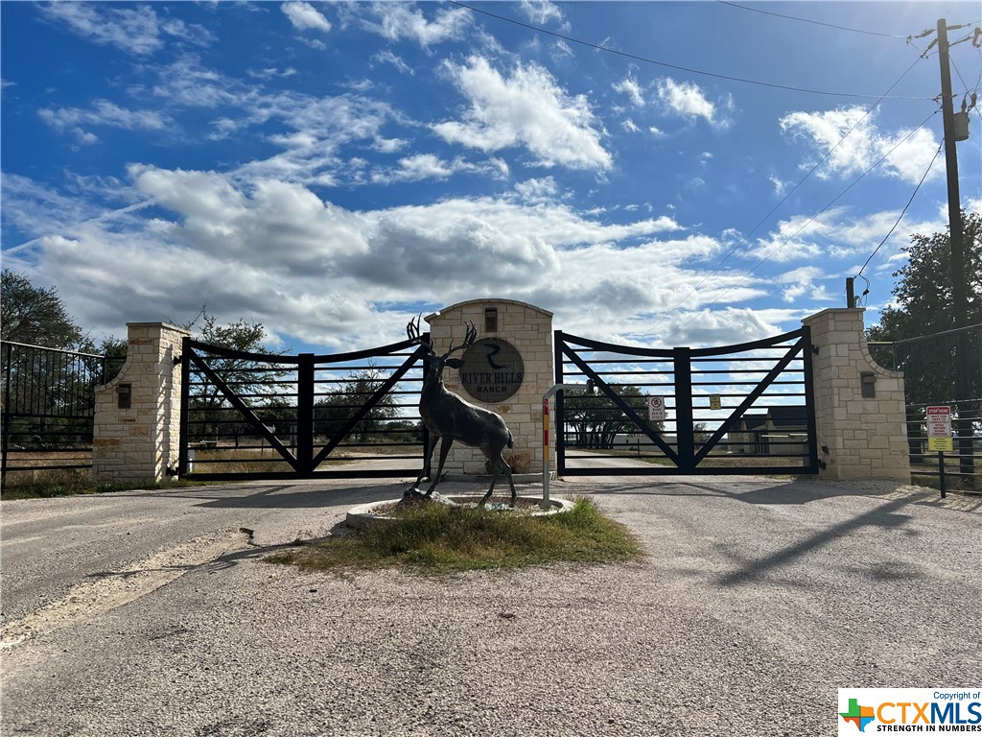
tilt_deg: +5.8
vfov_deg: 53.1
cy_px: 368
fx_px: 738
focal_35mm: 26
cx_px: 491
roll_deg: +1.0
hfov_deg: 67.3
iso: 50
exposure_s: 1/14286
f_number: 1.5
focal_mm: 5.7
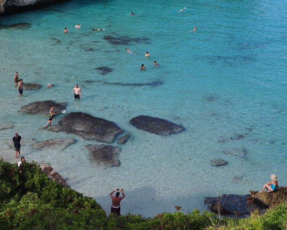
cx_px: 218
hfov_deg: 27.5
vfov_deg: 22.0
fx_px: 578
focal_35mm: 68
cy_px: 24
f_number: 10
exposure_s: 1/200
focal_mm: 20
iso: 200
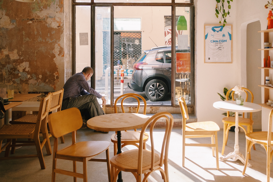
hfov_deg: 57.2
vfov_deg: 40.0
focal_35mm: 33
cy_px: 91
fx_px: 250
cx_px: 136
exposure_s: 1/1800
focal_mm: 21.7
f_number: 3.2
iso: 800
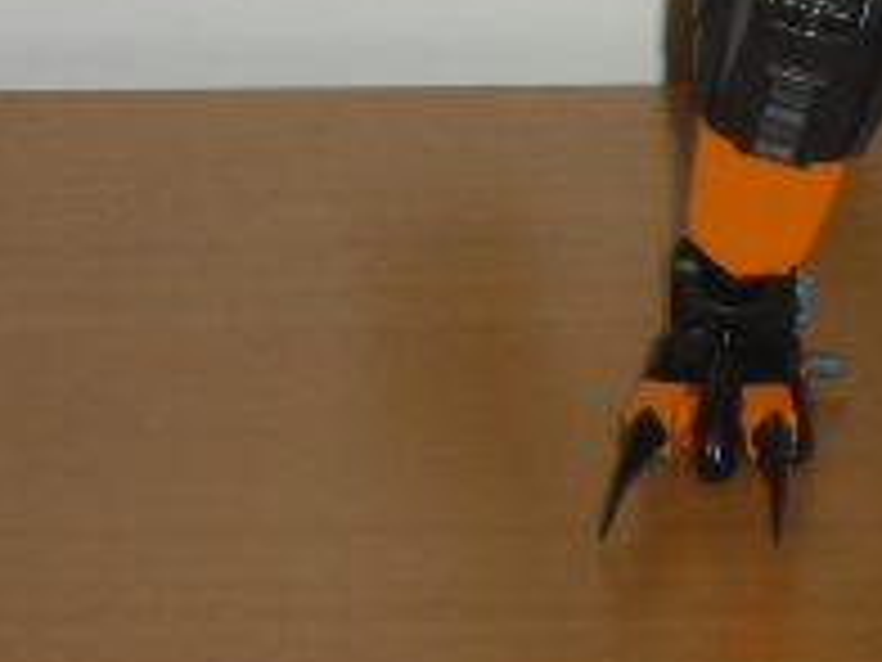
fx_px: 8714
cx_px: 1143
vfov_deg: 4.3
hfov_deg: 5.8
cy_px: -351
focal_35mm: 342
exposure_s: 1/60
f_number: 5.6
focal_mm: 18.9
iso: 200
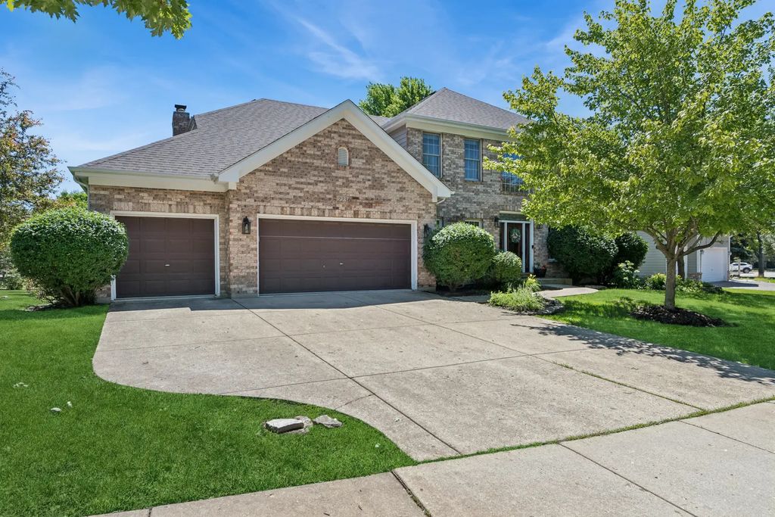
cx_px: 388
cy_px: 258
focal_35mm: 21
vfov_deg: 59.5
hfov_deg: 81.2
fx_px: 452
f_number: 8
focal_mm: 14
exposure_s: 1/400
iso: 250
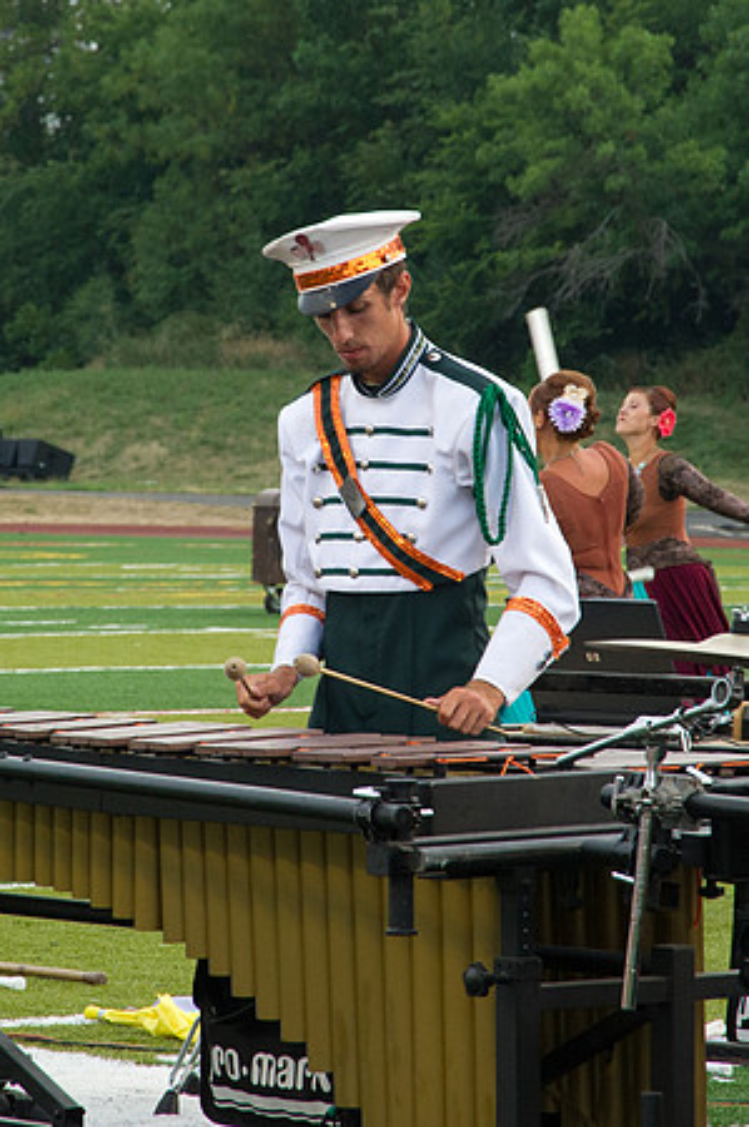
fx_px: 7135
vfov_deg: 9.0
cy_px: 425
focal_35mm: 228
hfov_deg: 6.0
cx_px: 336
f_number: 9
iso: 2500
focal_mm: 120
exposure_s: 1/320
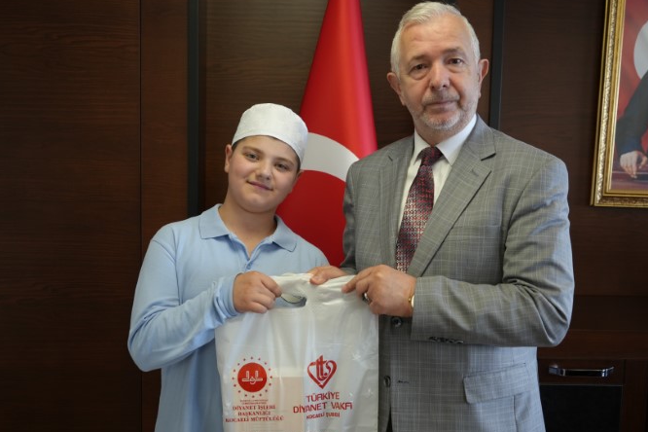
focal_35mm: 40
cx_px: 331
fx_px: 720
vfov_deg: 33.4
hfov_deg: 48.5
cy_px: 220
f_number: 4
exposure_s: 1/160
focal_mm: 37
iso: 1250
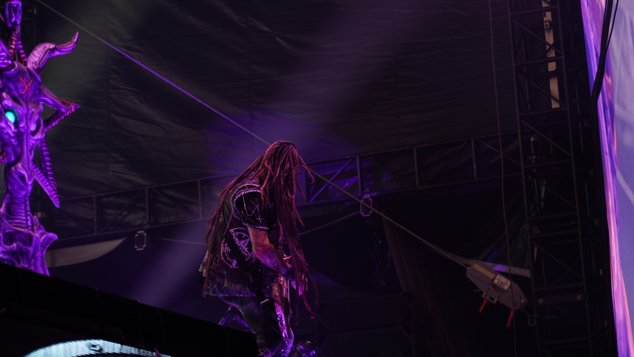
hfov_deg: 19.3
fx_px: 1866
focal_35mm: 111
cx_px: 315
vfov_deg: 10.9
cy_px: 164
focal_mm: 105
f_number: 4
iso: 250
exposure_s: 1/125
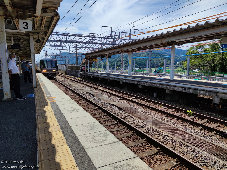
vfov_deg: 56.8
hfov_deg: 71.6
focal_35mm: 24
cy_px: 85
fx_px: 157
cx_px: 114
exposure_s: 1/4196
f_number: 1.69
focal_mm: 6.72
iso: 50
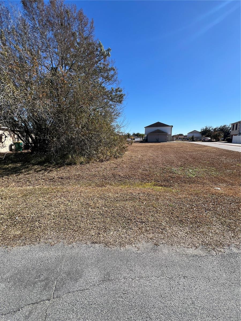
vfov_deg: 106.2
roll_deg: +0.6
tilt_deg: -8.6
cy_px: 160
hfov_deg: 89.9
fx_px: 121
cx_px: 120
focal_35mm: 13
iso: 32
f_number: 1.8
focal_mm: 1.57
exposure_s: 1/1292
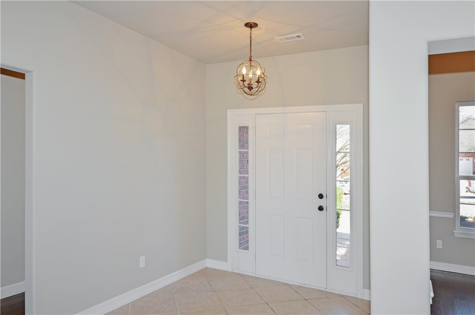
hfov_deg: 70.6
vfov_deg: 50.2
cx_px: 238
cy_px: 158
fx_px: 336
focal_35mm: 26
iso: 200
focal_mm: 17
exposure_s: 1/80
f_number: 4.2
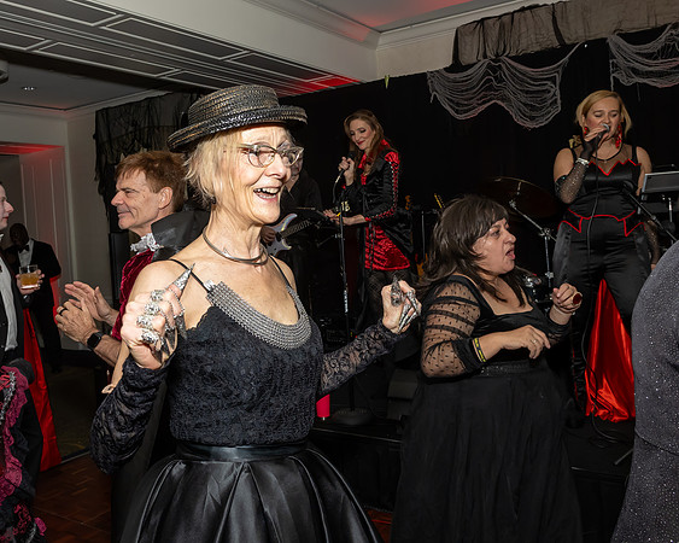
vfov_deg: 46.6
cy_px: 241
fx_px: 629
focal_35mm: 31
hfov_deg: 56.2
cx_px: 271
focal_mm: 17
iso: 800
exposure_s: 1/250
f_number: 8
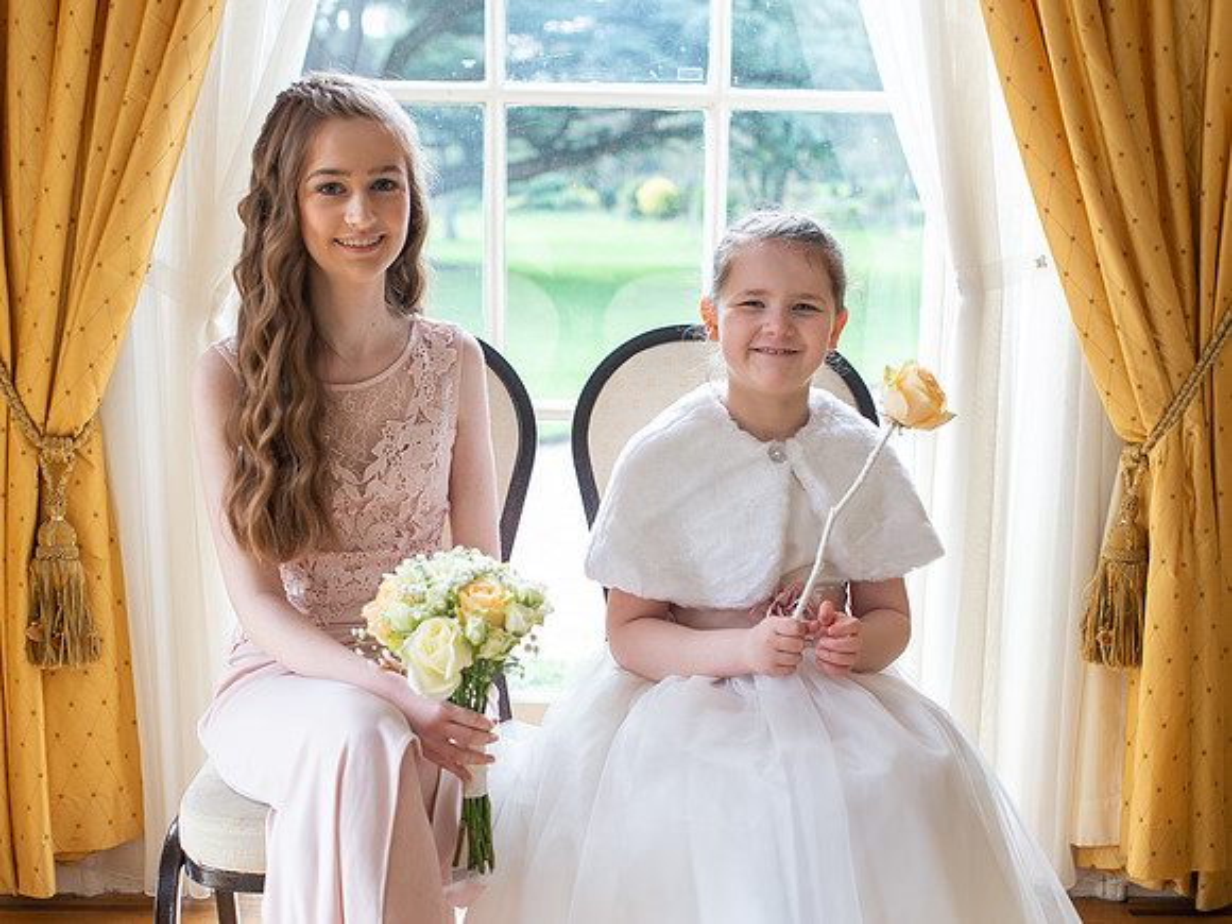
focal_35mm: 51
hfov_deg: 37.8
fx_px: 1798
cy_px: 606
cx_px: 660
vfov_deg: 28.7
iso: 125
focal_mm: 35
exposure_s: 1/80
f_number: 2.8
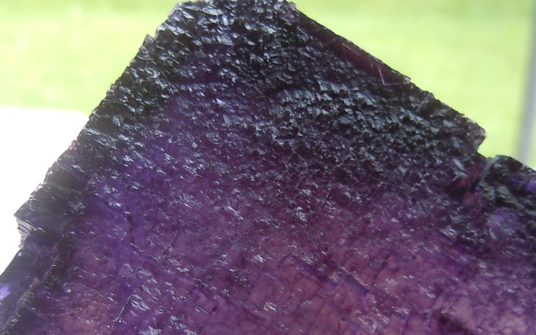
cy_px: 296
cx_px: 219
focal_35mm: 69
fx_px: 1008
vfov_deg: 18.6
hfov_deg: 29.7
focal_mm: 5.4
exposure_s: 1/60
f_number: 3.5
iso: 125
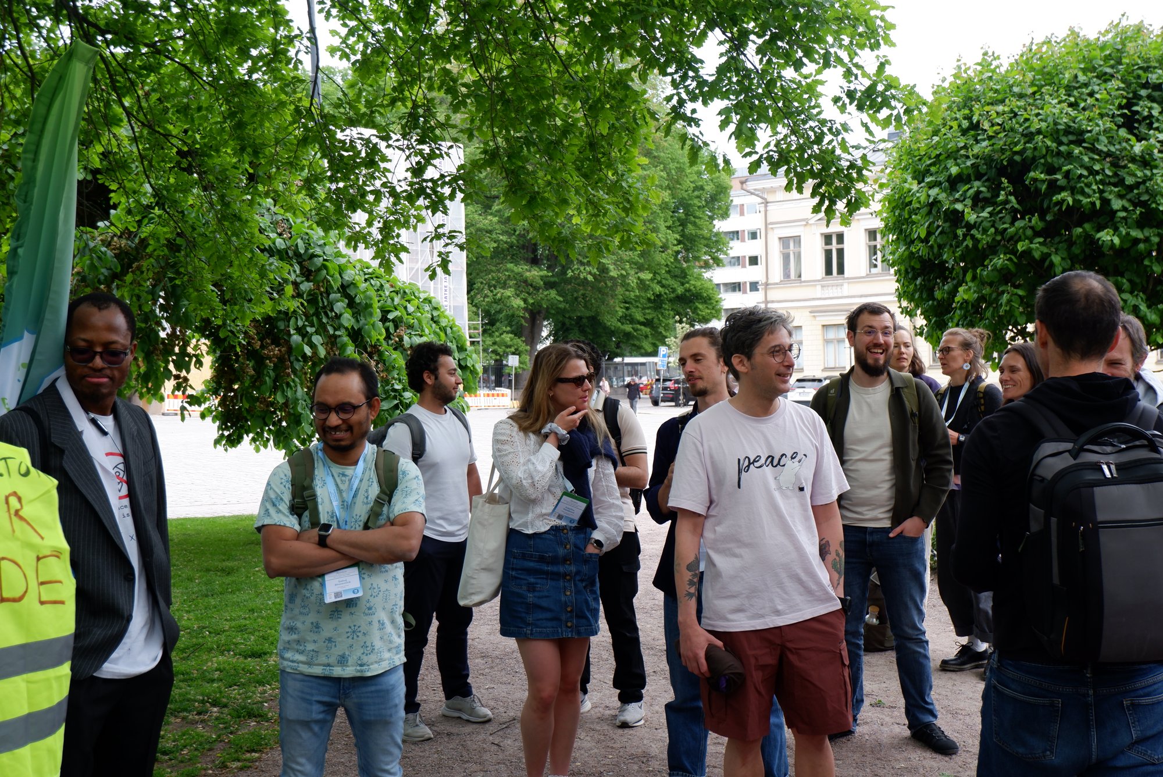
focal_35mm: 39
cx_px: 582
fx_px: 1261
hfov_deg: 49.5
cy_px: 388
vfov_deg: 34.3
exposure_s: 1/160
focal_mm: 26.4
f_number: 5
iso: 200
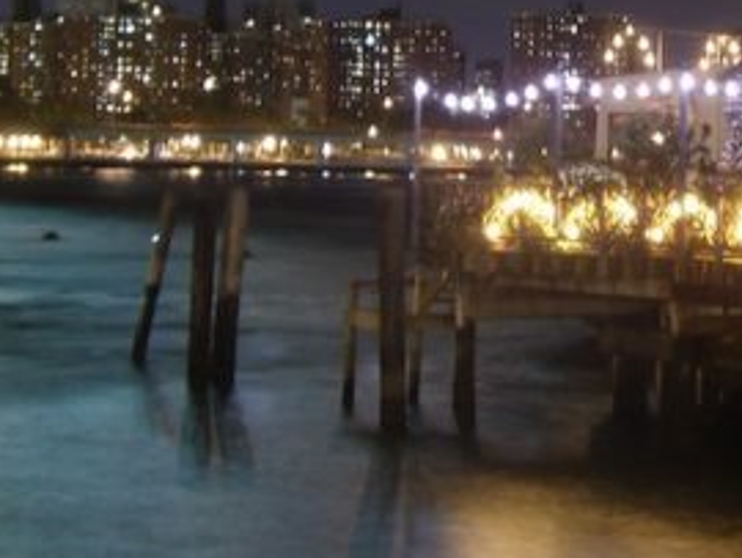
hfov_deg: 18.1
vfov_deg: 13.6
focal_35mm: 108
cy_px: 96
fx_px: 2317
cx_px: 569
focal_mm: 6.2
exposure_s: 4
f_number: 2.7
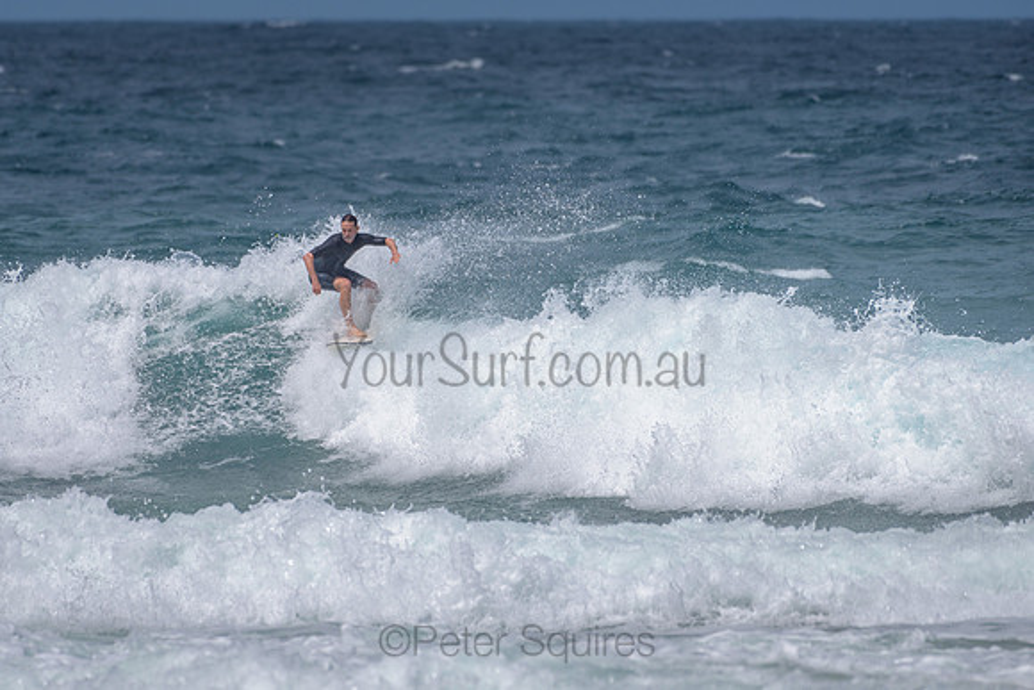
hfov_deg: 3.4
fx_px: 17620
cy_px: 296
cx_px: 423
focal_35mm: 613
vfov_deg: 2.2
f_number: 5.6
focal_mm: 500
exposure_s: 1/2000
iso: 64
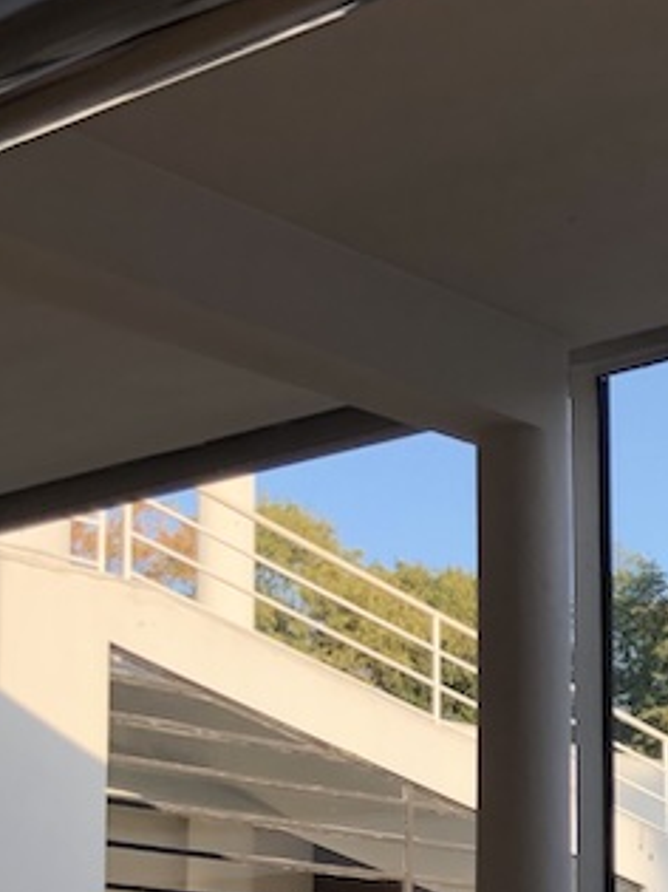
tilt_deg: +7.8
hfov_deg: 15.9
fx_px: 2292
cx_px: 832
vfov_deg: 21.4
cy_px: 833
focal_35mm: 89
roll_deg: +0.5
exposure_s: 1/320
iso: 20
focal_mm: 3.99
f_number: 1.8
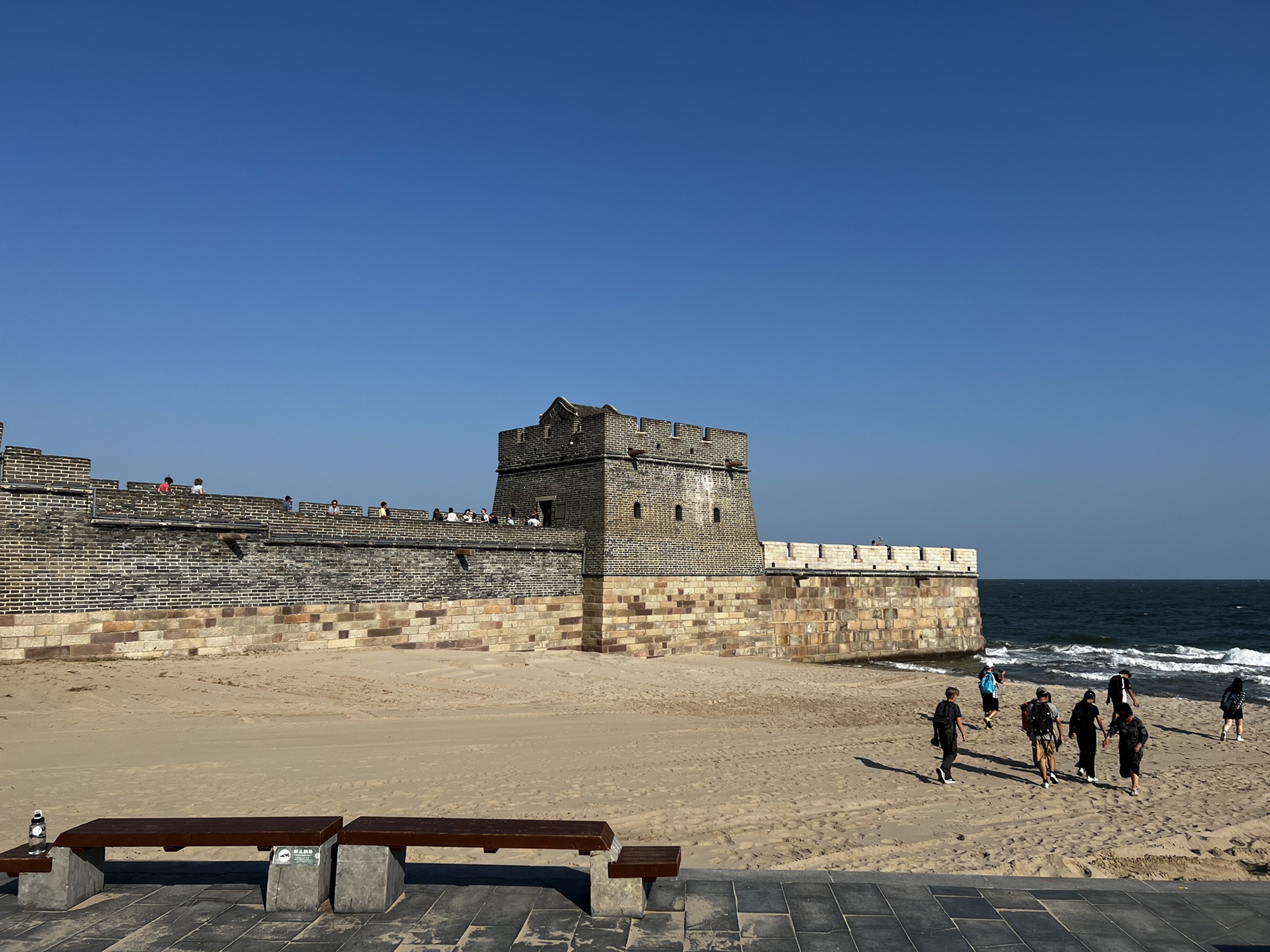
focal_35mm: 26
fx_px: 954
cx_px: 635
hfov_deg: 67.3
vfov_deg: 53.1
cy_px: 476
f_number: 1.5
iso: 50
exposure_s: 1/6579
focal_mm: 5.7
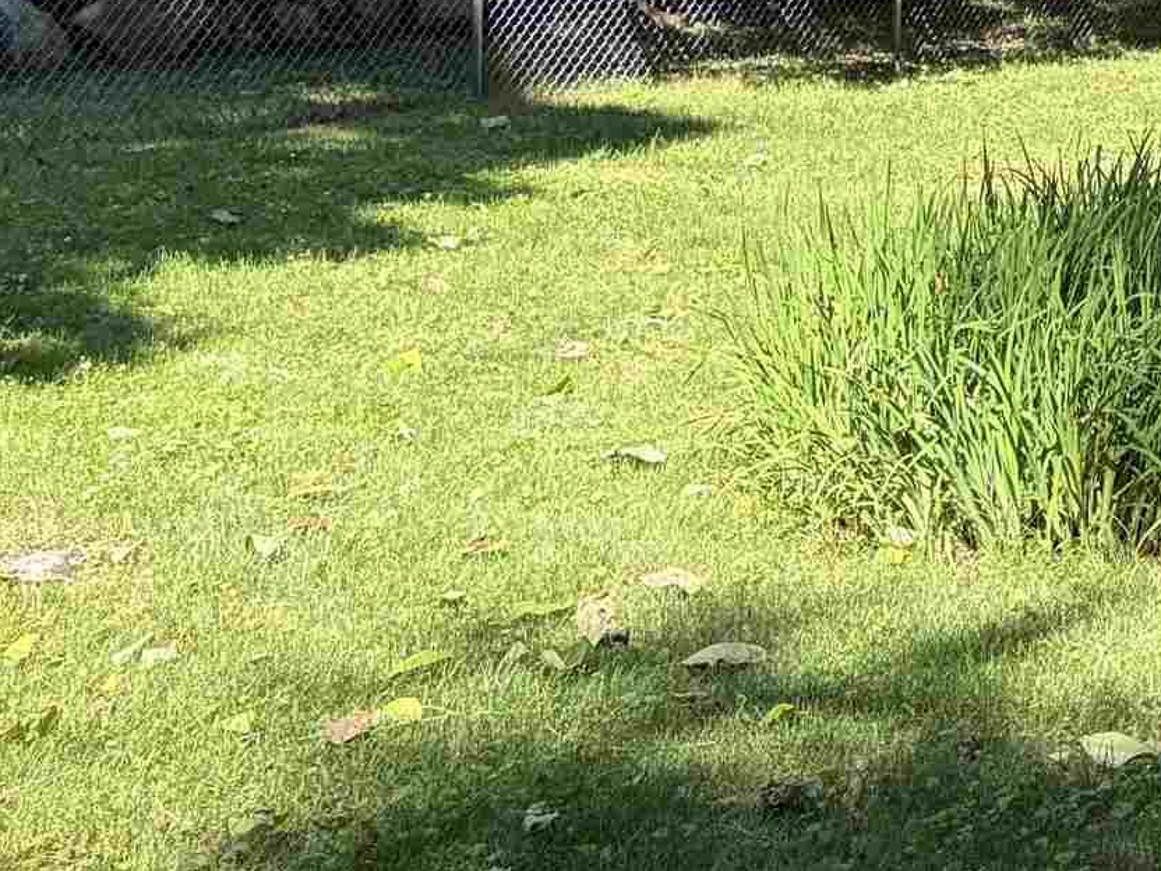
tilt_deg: -0.2
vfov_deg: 14.1
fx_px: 3220
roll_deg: -1.4
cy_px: -554
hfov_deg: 17.7
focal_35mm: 96
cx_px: 1873
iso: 50
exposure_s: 1/475
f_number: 1.6
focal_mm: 5.96
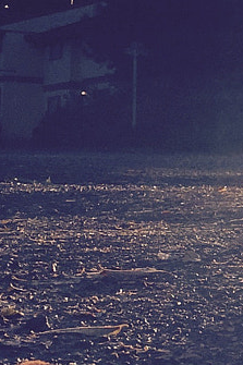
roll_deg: -0.7
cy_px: 113
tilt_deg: +1.9
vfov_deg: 14.2
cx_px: 494
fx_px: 1459
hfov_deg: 8.9
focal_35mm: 144
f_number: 2.2
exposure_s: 1/1721
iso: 32
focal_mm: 4.15
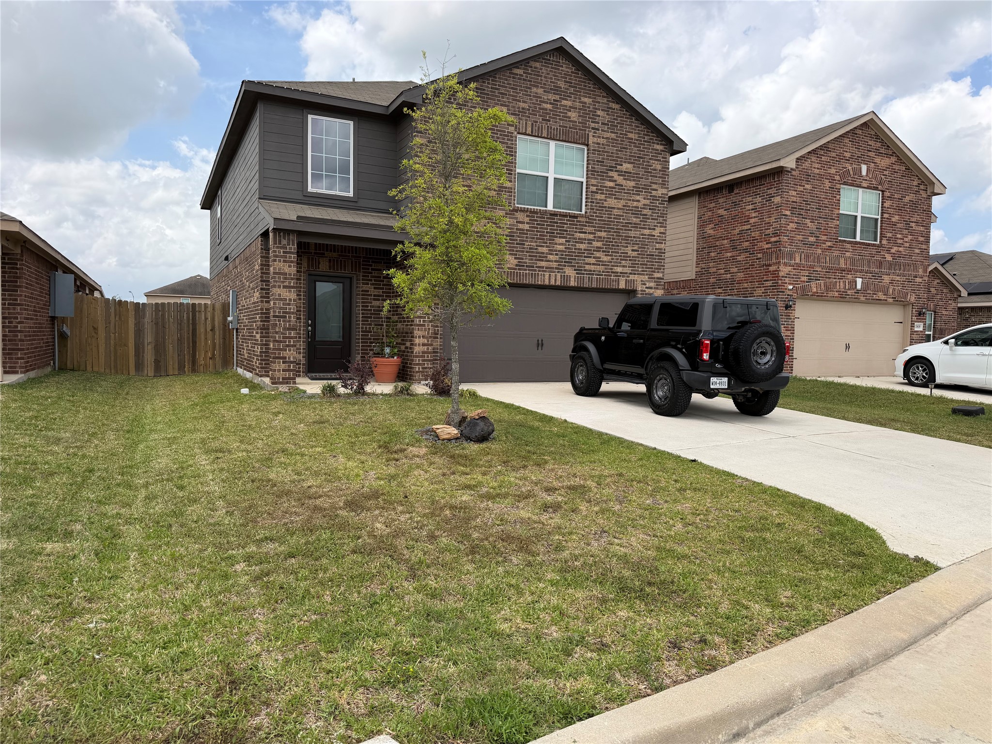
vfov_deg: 56.8
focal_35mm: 24
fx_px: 688
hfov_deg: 71.6
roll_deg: -1.5
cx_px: 496
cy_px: 372
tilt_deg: -0.5
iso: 100
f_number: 1.78
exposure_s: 1/3953
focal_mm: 6.76
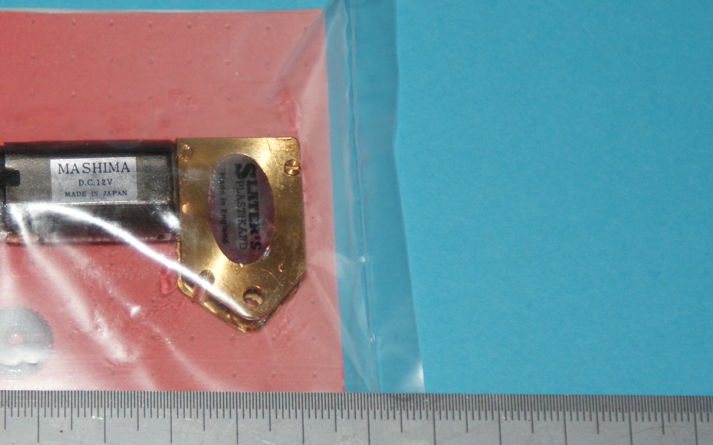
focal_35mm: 165
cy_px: 148
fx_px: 3206
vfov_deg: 7.9
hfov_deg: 12.7
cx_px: 180
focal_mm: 70
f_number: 5.6
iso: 400
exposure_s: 1/125
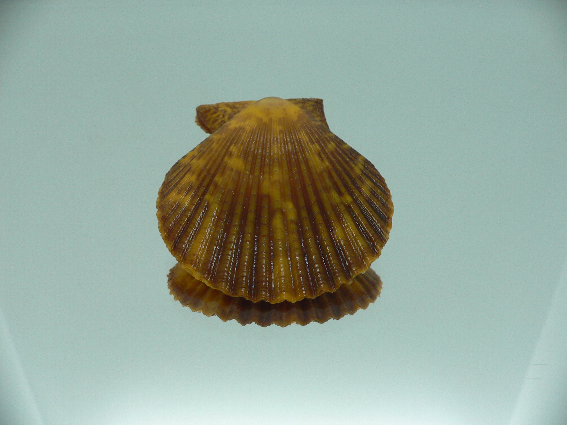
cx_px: 284
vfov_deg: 40.7
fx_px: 573
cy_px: 212
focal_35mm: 35
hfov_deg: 52.6
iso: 100
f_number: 2.8
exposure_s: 1/60
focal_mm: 4.6
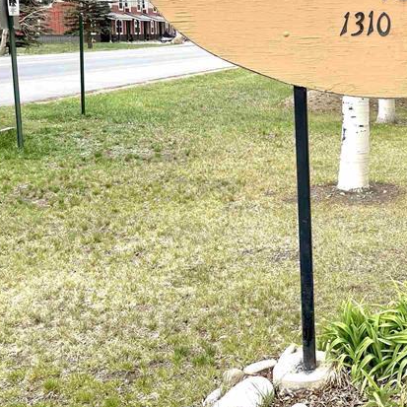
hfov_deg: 28.2
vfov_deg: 29.7
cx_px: 411
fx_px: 758
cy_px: 122
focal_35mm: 57
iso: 32
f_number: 1.6
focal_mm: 4.2
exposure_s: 1/2398
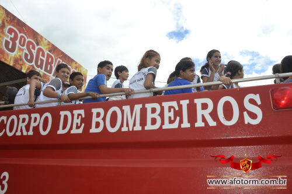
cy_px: 97
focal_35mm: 30
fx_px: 243
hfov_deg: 61.9
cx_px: 146
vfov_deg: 43.6
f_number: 9
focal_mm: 20
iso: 100
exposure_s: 1/200
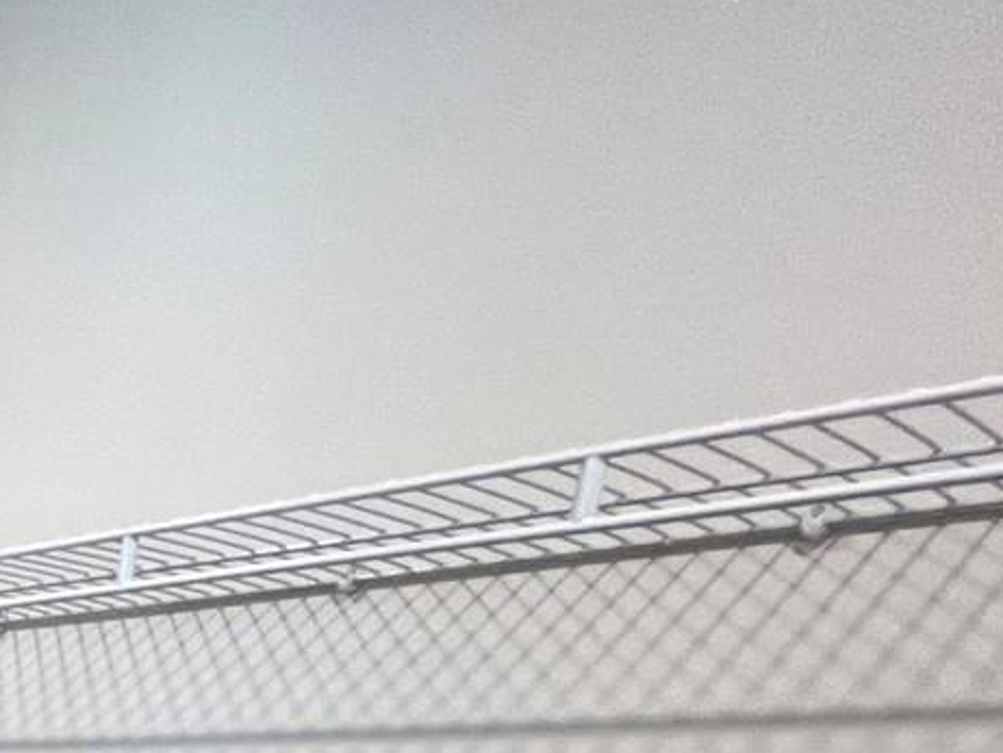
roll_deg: -3.3
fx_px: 1305
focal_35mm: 45
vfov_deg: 24.1
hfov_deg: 27.2
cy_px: 1172
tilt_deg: -12.5
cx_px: -547
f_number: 1.8
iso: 200
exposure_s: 1/120
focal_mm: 1.57
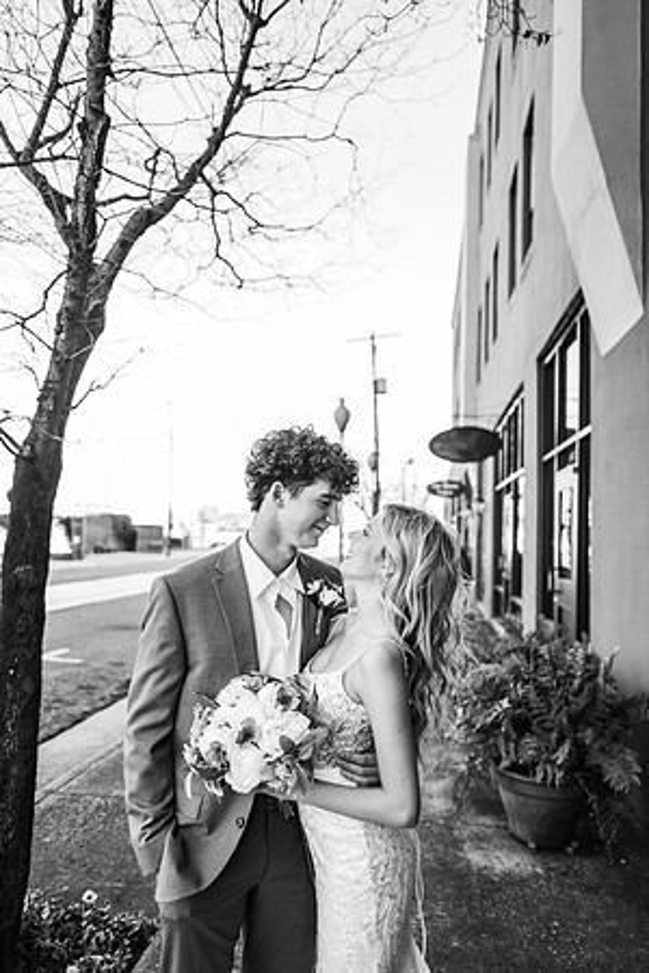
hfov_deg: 53.1
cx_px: 324
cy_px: 486
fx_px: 649
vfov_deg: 73.7
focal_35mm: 24
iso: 160
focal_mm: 24
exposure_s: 1/320
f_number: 2
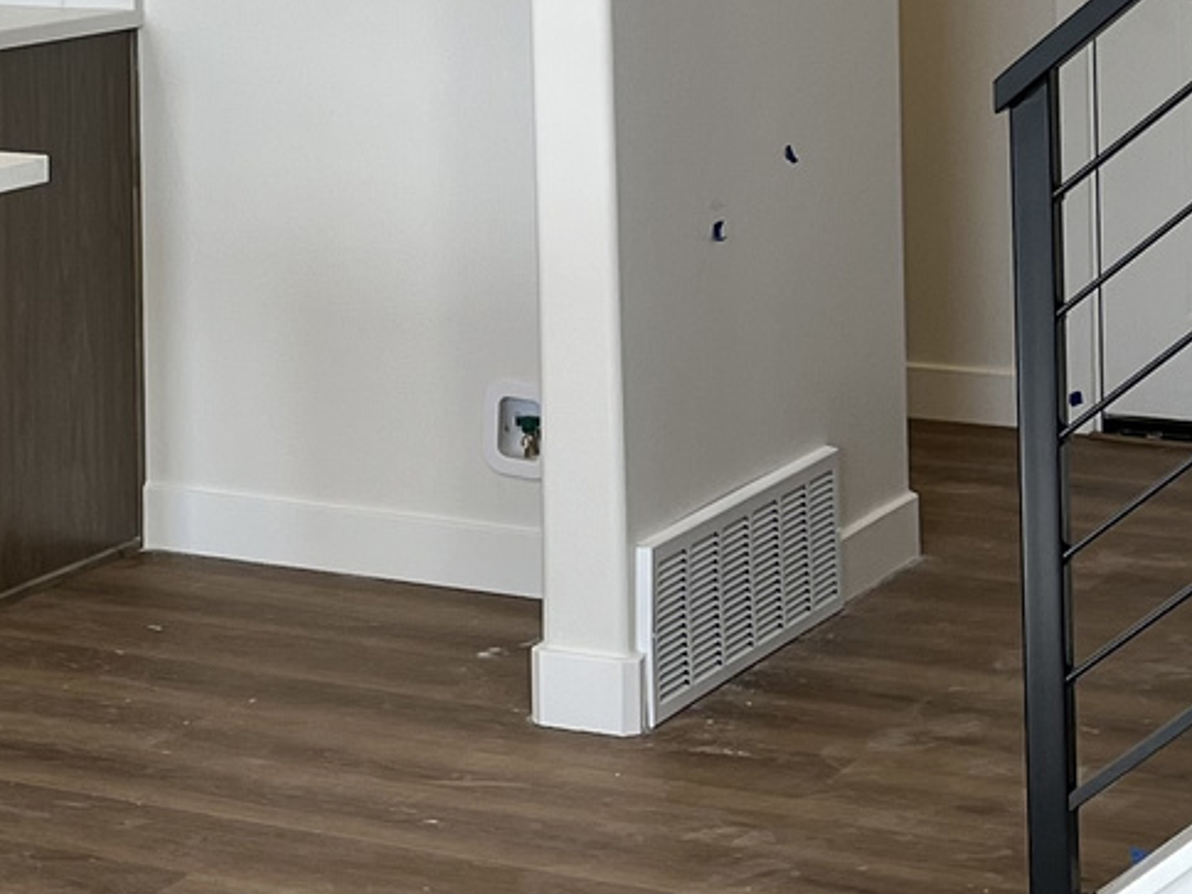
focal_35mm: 110
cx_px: -254
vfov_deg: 12.9
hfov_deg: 17.1
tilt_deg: +0.3
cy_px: -369
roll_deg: +1.6
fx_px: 3788
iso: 32
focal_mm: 5.1
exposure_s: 1/120
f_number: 1.6
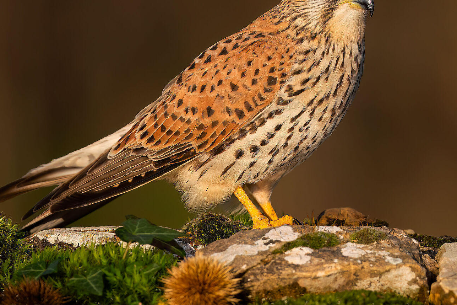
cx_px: 357
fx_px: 11576
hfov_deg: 2.3
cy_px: 188
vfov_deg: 1.5
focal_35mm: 912
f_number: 6.3
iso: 500
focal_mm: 489
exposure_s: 1/2500
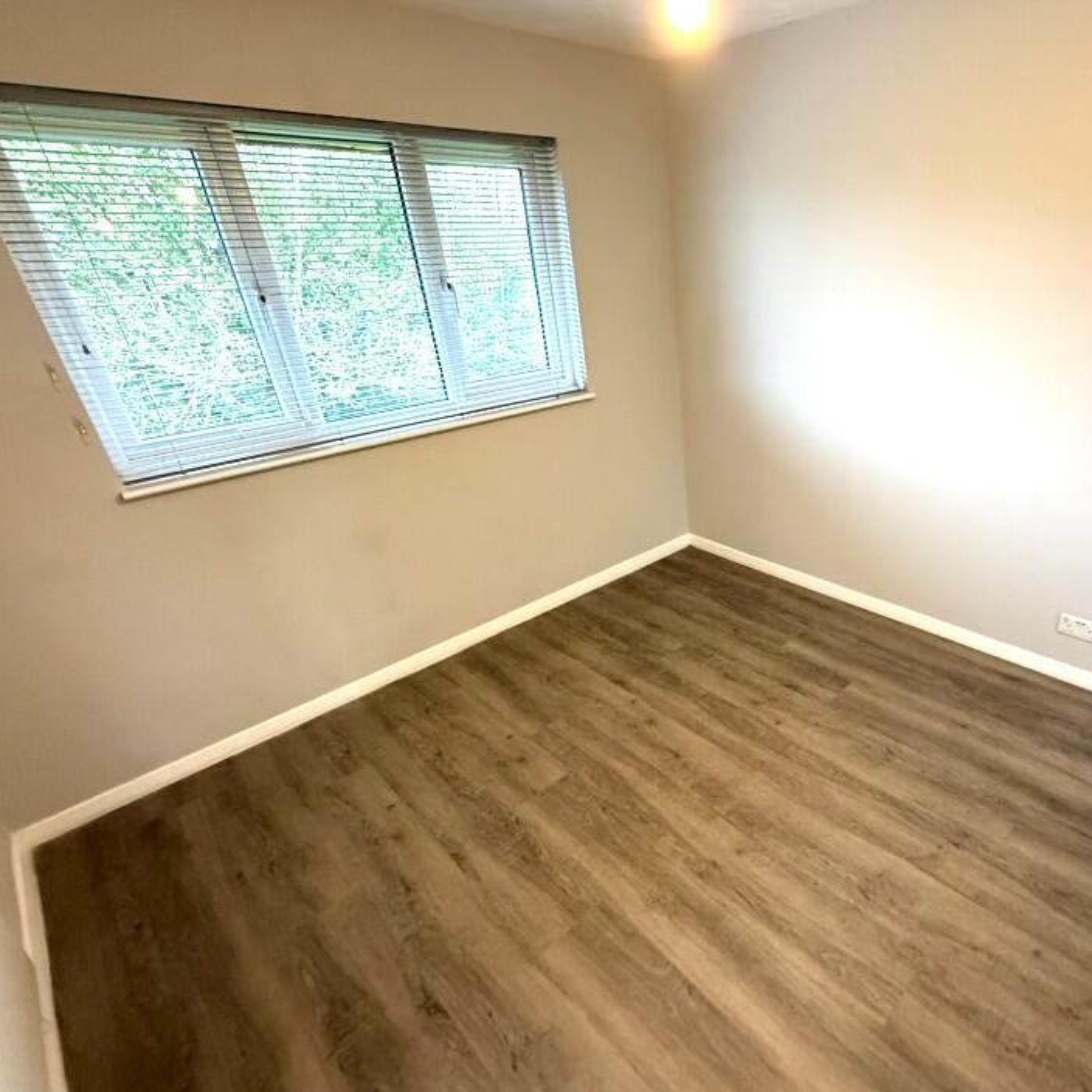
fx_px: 642
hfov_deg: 78.3
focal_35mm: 18
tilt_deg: -26.1
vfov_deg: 80.6
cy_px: 585
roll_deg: +2.9
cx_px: 721
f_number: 2.2
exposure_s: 1/50
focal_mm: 2.22
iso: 640
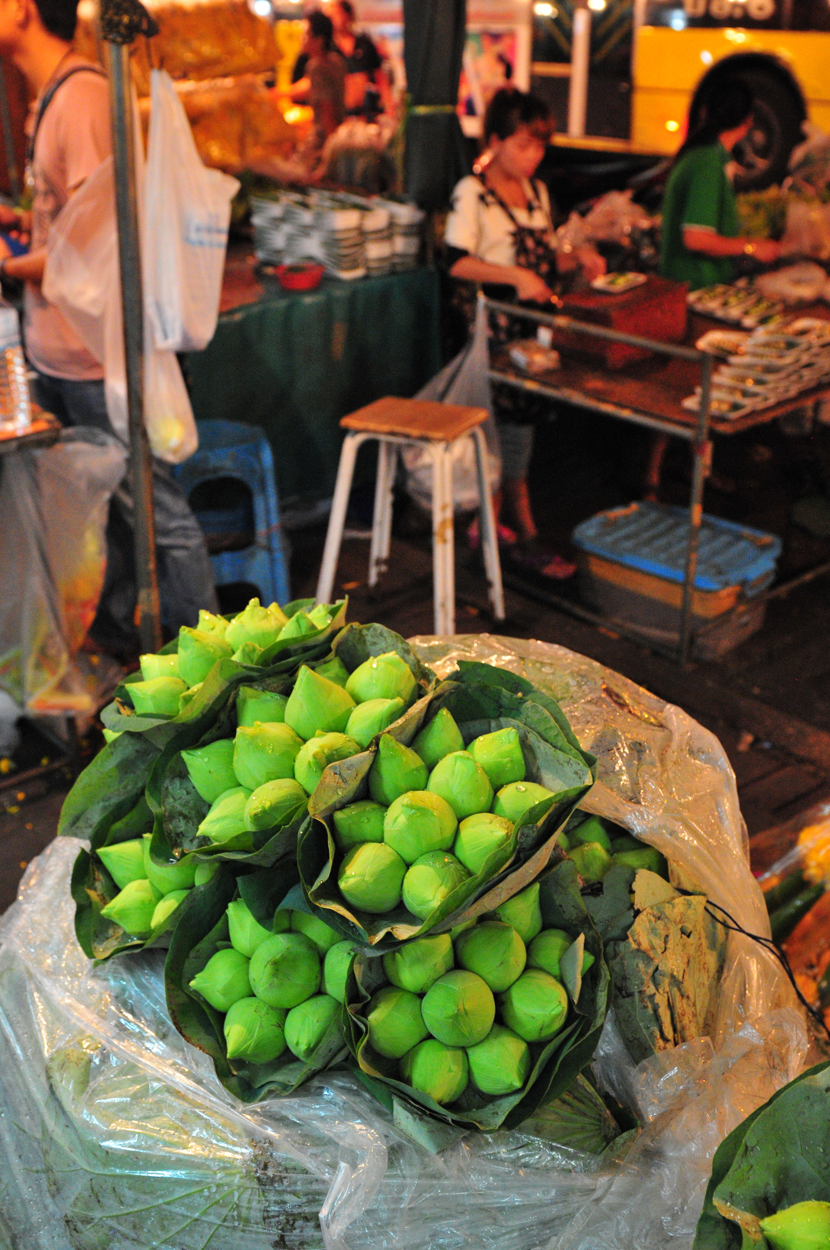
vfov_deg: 53.2
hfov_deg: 36.8
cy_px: 625
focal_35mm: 36
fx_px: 1248
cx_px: 415
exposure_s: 1/60
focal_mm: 24
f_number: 4
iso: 2000
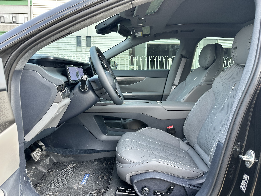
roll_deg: -1.5
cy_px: 98
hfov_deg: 71.6
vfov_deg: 56.8
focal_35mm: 24
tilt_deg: -7.2
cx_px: 130
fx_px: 181
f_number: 1.78
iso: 80
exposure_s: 1/121
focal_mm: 6.86
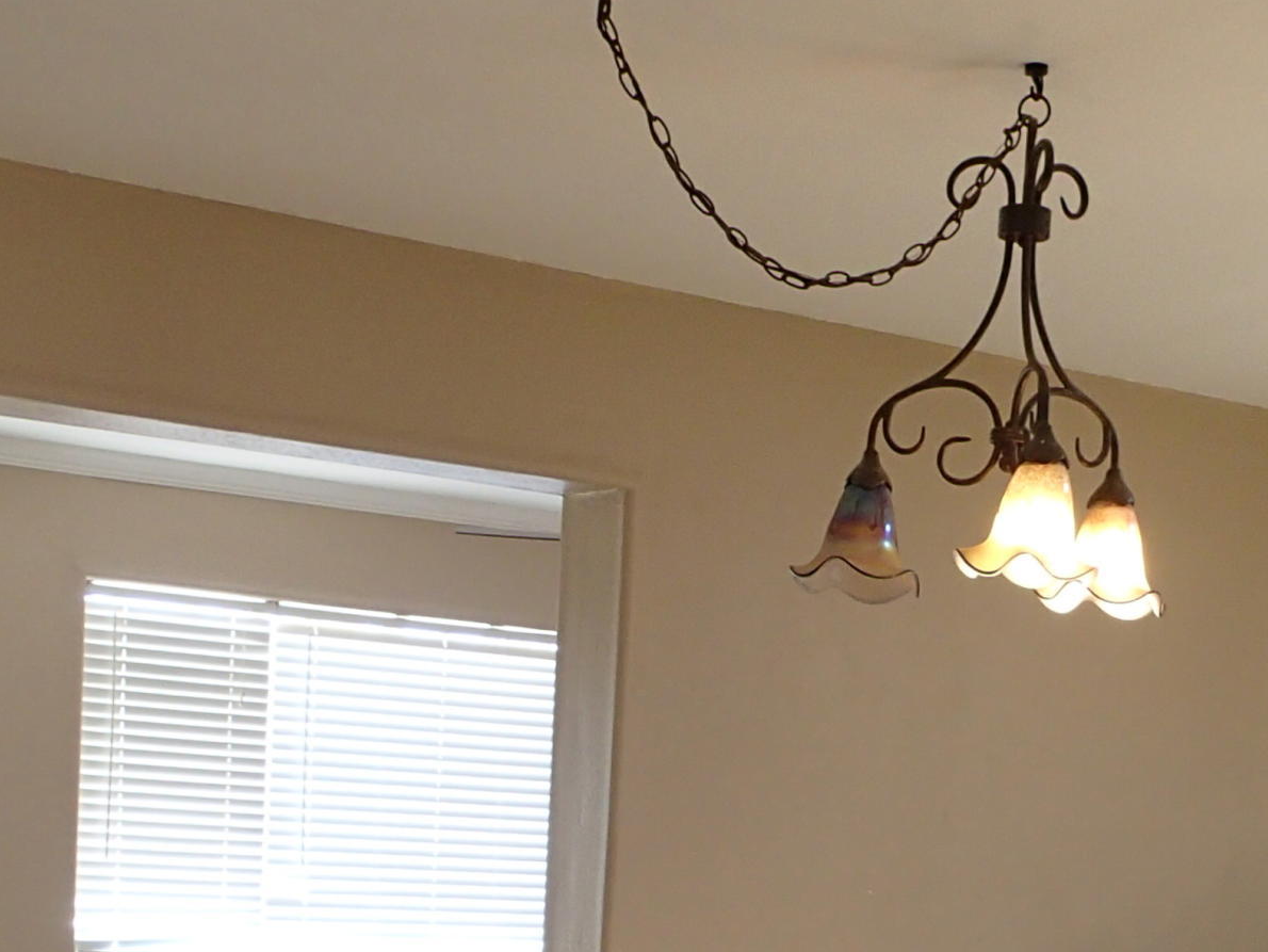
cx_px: 761
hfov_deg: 30.6
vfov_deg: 21.7
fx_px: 2308
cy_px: 1129
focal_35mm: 63
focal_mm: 4.5
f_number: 2
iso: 200
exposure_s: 1/40
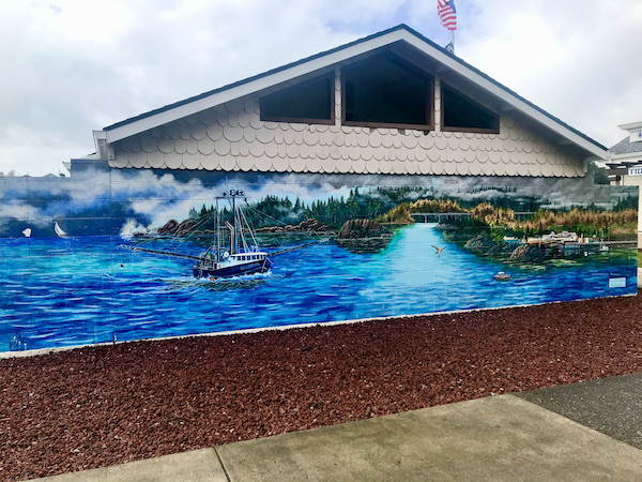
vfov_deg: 49.7
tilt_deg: -2.6
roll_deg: +0.5
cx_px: 321
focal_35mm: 28
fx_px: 519
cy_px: 241
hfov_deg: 63.4
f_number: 1.8
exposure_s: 1/1623
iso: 20
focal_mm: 3.99
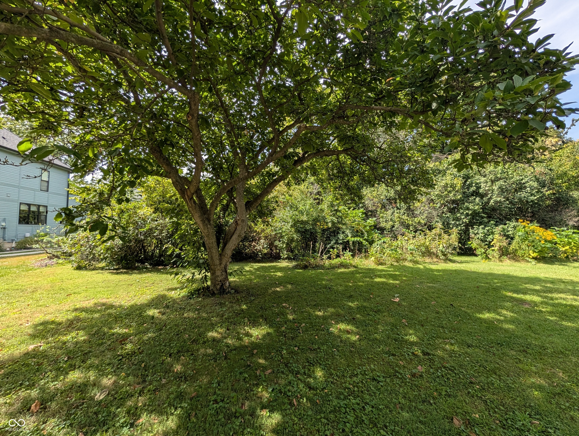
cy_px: 218
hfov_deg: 110.5
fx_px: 201
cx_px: 290
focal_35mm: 12
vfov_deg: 94.6
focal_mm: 2.02
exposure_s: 1/2016
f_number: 1.7
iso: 64
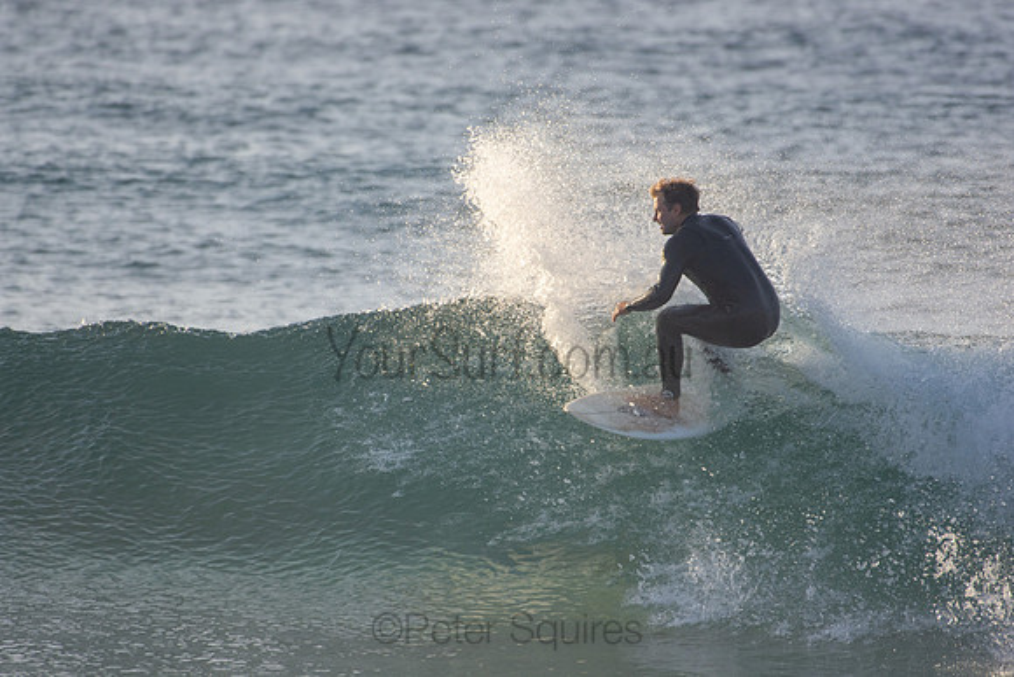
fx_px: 21129
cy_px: 338
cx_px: 507
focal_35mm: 750
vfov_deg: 1.8
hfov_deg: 2.7
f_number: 5.6
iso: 400
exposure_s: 1/1250
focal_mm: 500
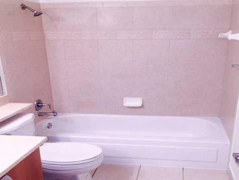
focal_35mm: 29
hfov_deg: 61.7
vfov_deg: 48.2
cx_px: 120
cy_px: 90
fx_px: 200
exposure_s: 1/30
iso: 40
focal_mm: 4.15
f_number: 2.2
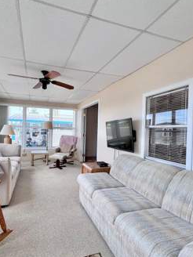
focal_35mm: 19
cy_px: 132
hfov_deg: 68.5
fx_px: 141
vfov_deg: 84.6
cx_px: 86
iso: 32
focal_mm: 1.57
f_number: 1.8
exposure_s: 1/168
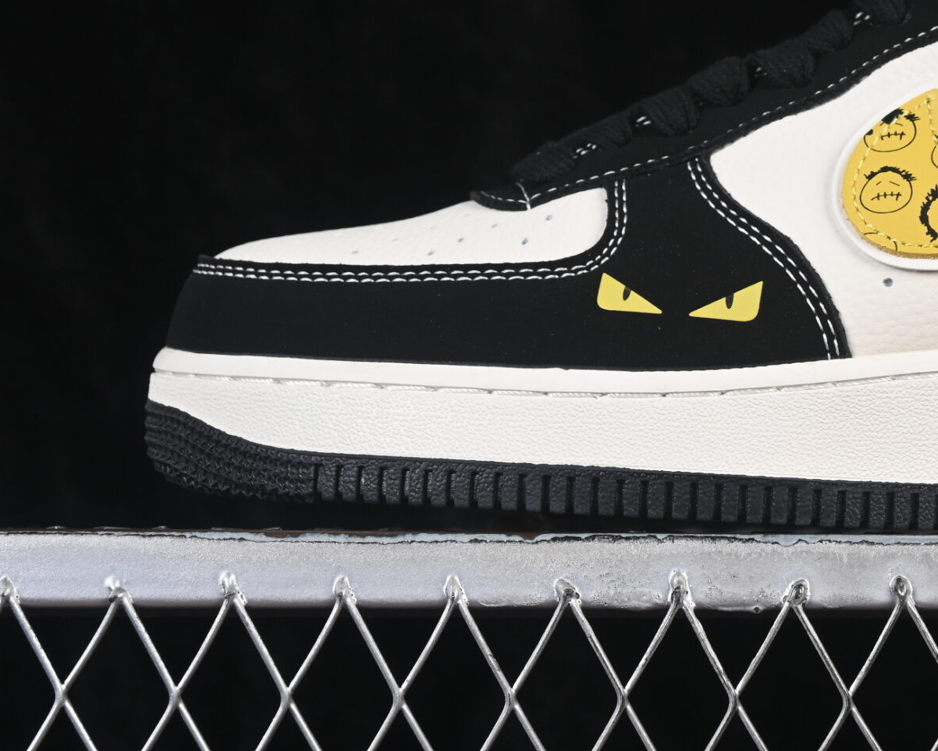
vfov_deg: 10.2
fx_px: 4193
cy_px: 115
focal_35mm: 151
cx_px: 846
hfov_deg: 12.7
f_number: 7.1
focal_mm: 50
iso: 160
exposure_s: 1/80
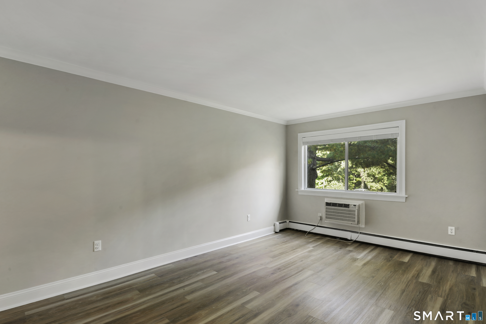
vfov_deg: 70.4
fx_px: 229
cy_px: 162
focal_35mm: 17
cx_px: 243
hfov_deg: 93.3
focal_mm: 17
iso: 100
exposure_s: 1/2.5
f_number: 11
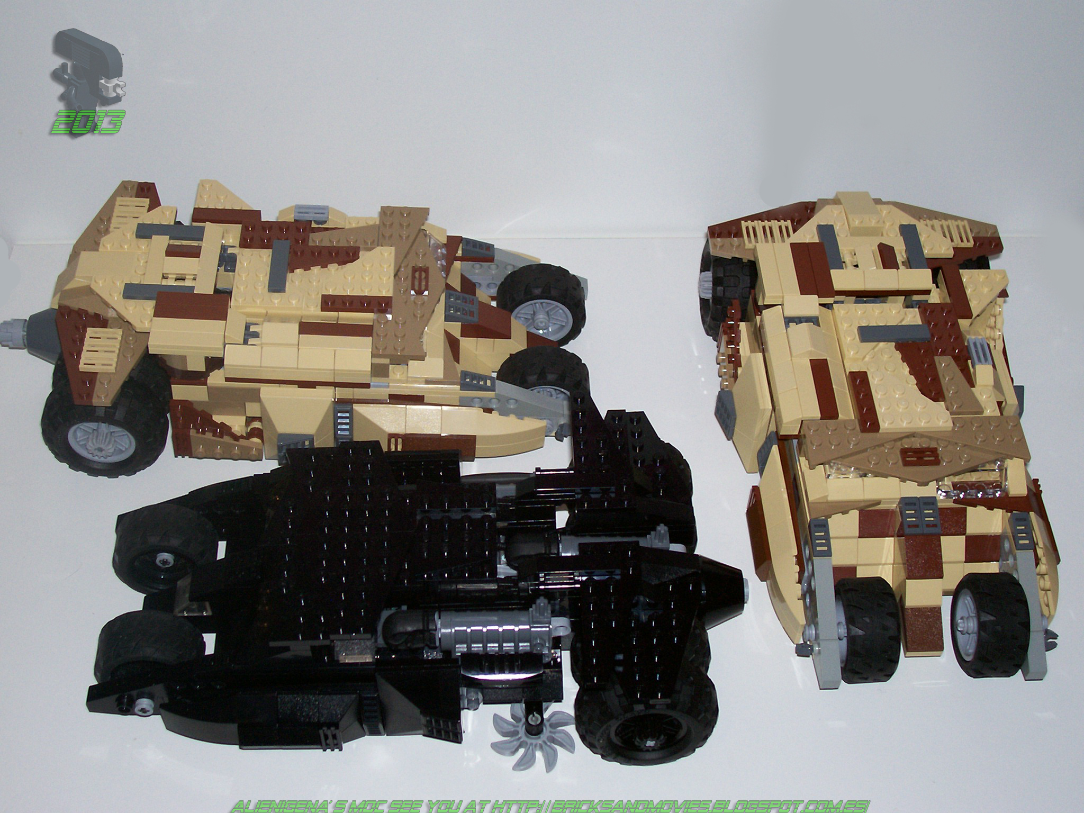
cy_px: 406
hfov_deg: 36.2
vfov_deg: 27.5
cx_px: 542
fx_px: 1660
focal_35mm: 53
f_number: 3.2
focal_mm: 8.7
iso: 80
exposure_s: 1/73.3
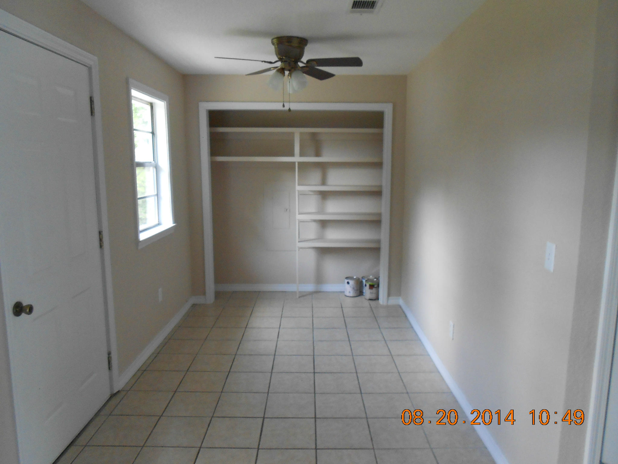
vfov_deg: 53.1
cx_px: 309
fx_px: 464
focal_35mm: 26
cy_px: 232
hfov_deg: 67.3
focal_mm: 4.6
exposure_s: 1/30
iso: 250
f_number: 3.2
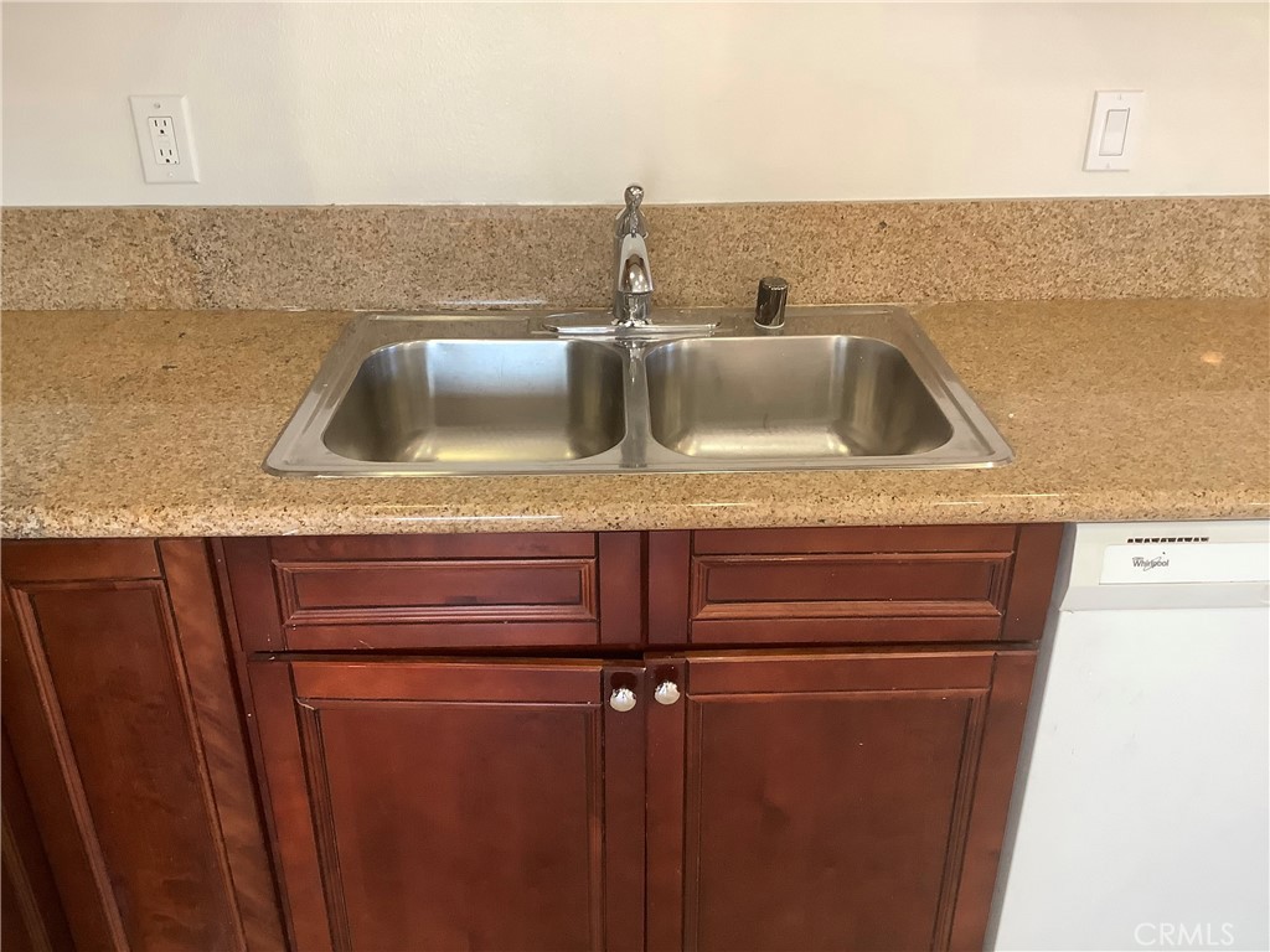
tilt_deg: -27.3
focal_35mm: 31
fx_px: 1137
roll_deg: +1.9
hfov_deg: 58.4
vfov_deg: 45.4
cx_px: 635
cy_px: 476
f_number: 2.4
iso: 160
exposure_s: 1/60
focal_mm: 3.3
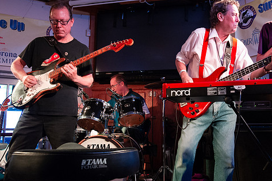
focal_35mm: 38
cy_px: 87
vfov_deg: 35.0
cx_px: 166
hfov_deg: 50.3
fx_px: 287
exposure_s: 1/40
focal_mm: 31
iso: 6400
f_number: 6.3
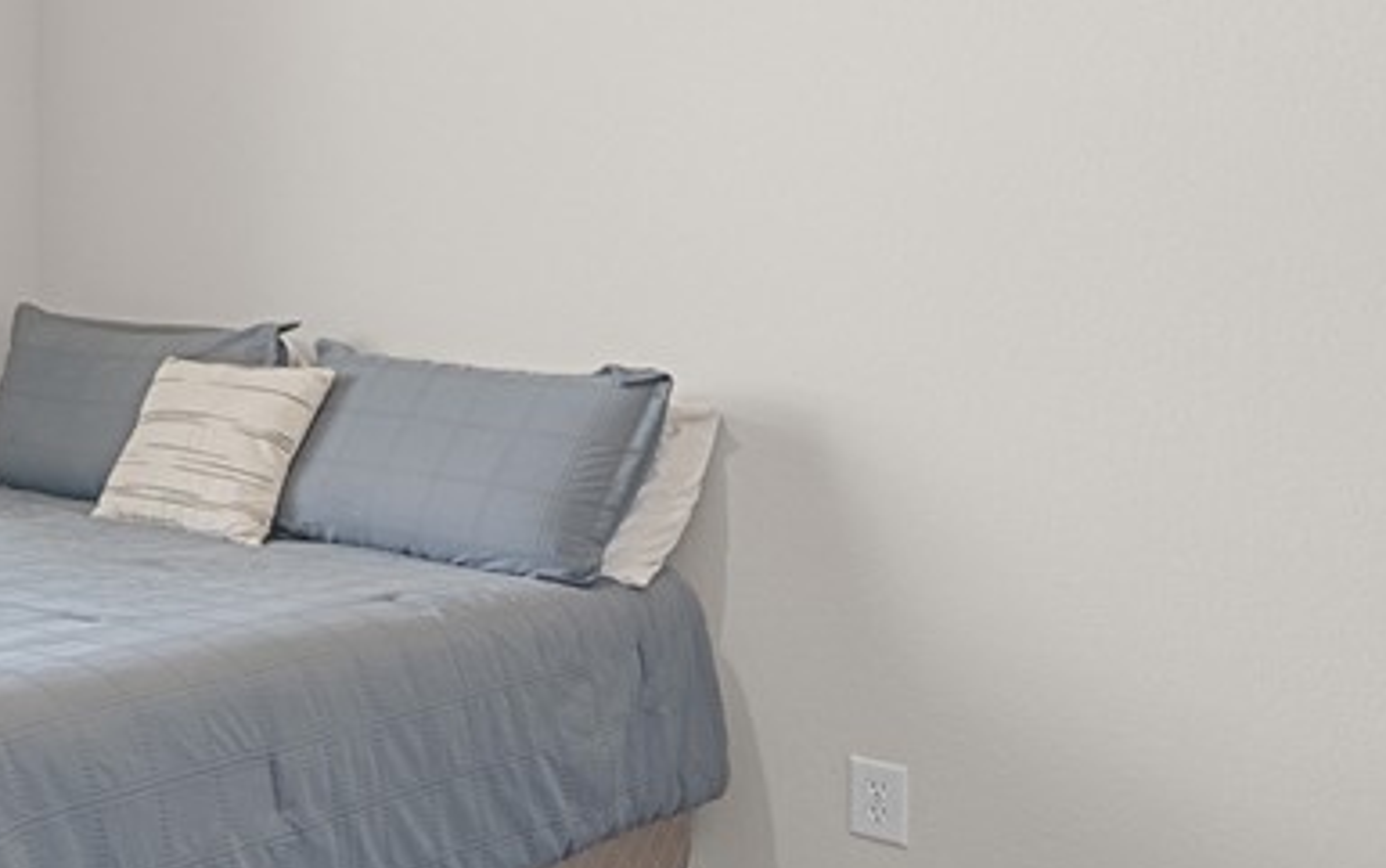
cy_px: 292
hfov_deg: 32.5
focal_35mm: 46
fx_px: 1738
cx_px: -421
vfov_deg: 27.9
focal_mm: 16
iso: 640
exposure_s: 1/2.5
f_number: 8
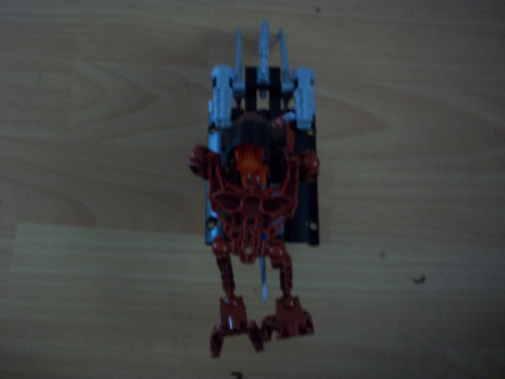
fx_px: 671
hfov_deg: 41.2
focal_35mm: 46
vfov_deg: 31.5
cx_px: 252
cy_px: 190
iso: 320
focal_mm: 8.2
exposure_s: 1/8
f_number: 3.5
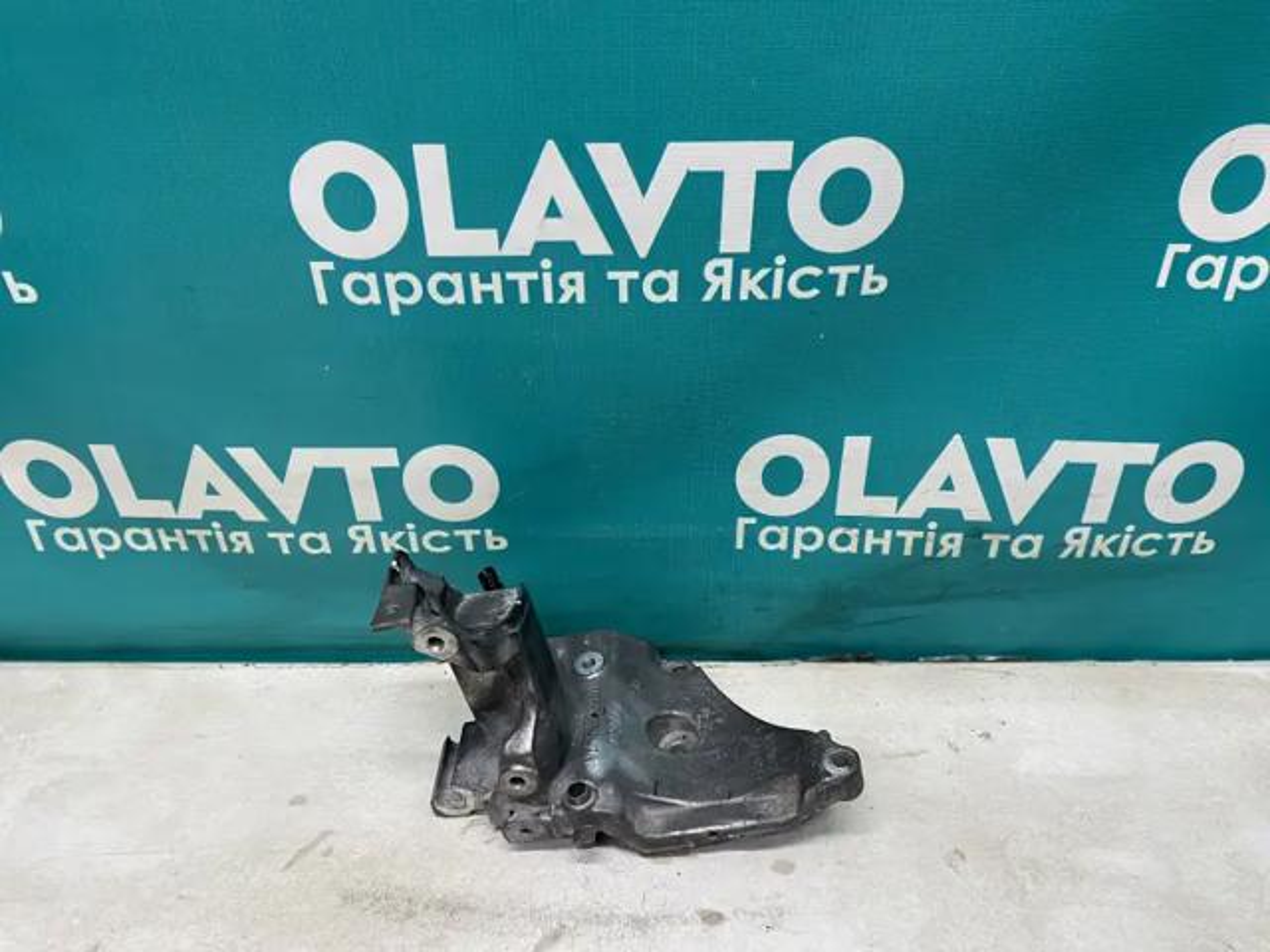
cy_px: 476
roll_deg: +1.2
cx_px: 635
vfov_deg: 53.1
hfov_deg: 67.3
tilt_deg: -33.4
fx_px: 954
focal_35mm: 26
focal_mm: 4.25
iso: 80
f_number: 1.8
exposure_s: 1/50
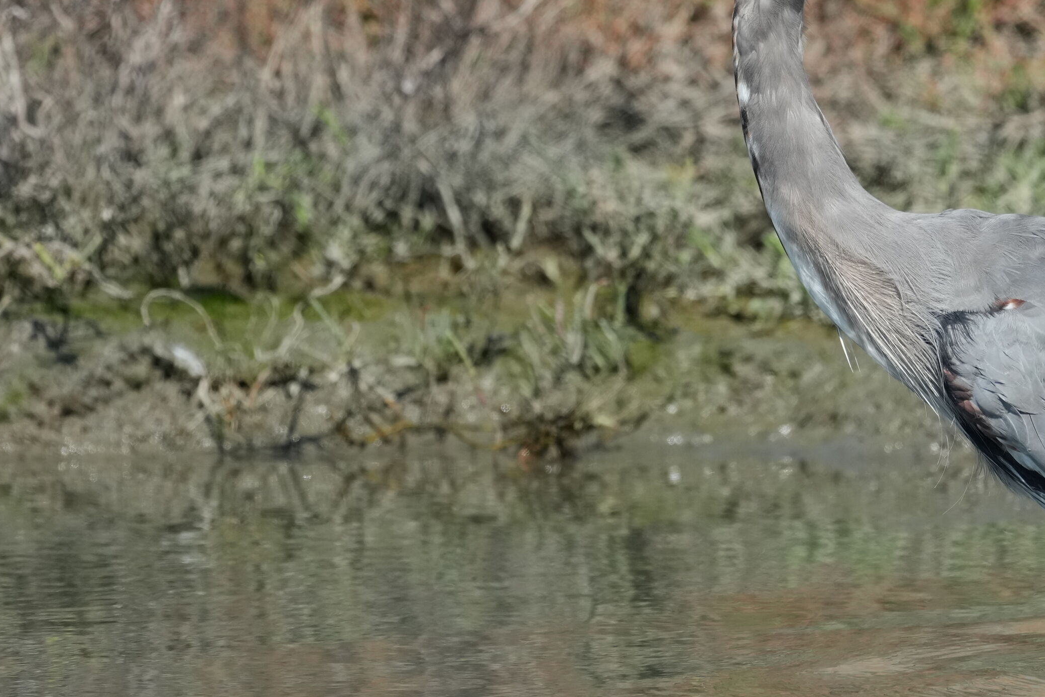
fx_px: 33873
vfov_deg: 1.2
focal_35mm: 1167
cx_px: 818
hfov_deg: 1.8
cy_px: -18
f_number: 6.3
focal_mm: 560
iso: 1000
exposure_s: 1/3200
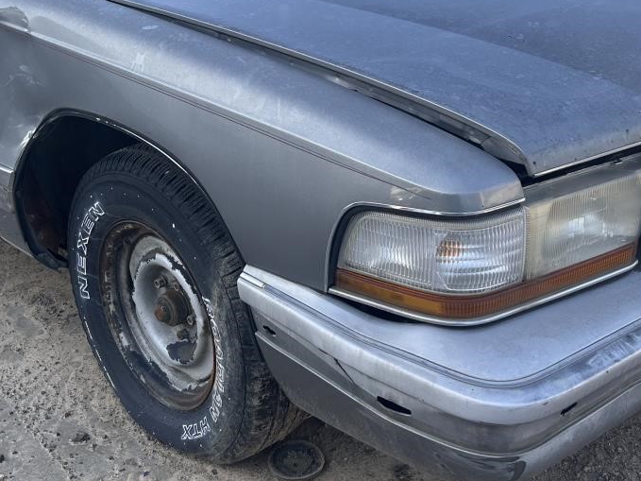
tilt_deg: -21.5
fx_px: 907
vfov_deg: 29.6
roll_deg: +3.5
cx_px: 333
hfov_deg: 38.9
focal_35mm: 49
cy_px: 199
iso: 50
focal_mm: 5.7
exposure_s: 1/604
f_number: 1.5
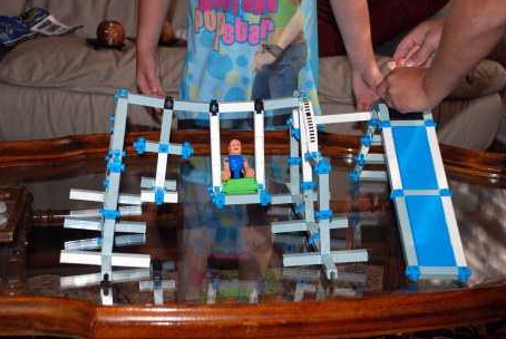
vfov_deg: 21.3
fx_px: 901
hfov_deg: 31.4
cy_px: 170
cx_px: 250
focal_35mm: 64
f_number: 4.5
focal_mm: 40
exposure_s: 1/60
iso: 200
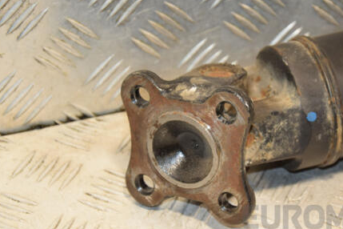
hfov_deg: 13.9
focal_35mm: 147
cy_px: 110
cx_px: 228
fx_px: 1400
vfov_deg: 9.3
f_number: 5.6
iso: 800
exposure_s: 1/200
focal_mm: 70
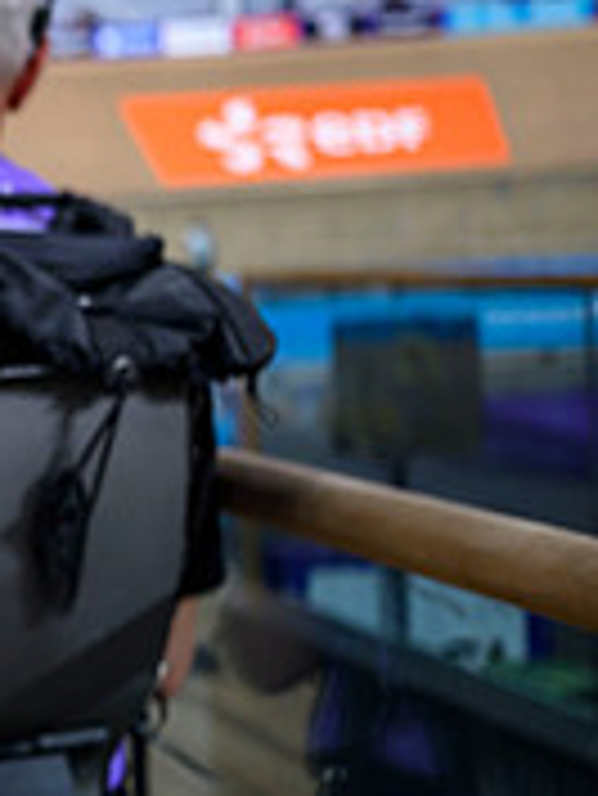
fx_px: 2209
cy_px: 416
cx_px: -683
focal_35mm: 96
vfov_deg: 20.4
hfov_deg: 12.9
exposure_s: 1/500
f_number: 2.8
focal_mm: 30.5
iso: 500
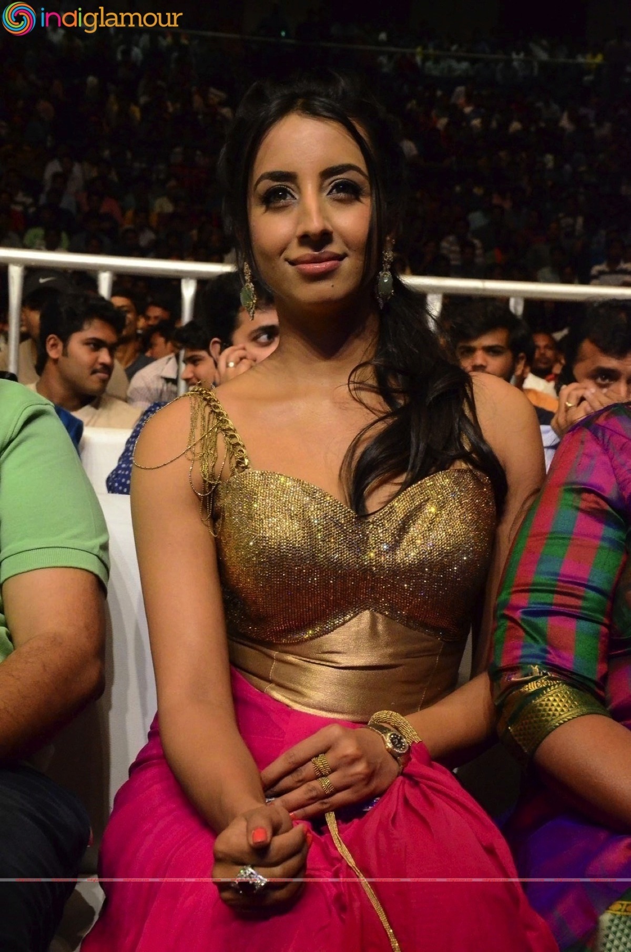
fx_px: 1901
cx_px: 316
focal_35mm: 72
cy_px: 476
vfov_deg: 28.1
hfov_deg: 18.8
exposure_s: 1/100
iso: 6400
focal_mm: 48
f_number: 8
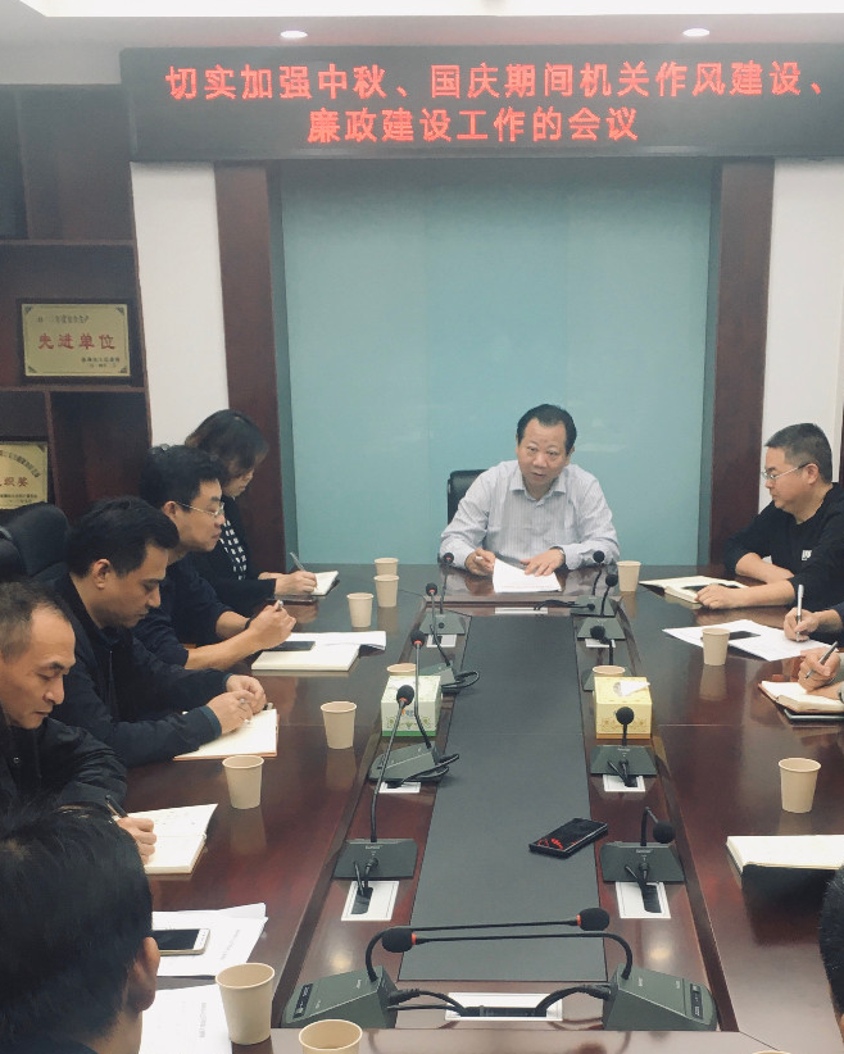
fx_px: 1467
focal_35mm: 47
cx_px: 494
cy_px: 769
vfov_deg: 38.7
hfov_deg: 32.0
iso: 25
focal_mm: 4.15
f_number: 2.2
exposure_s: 1/33
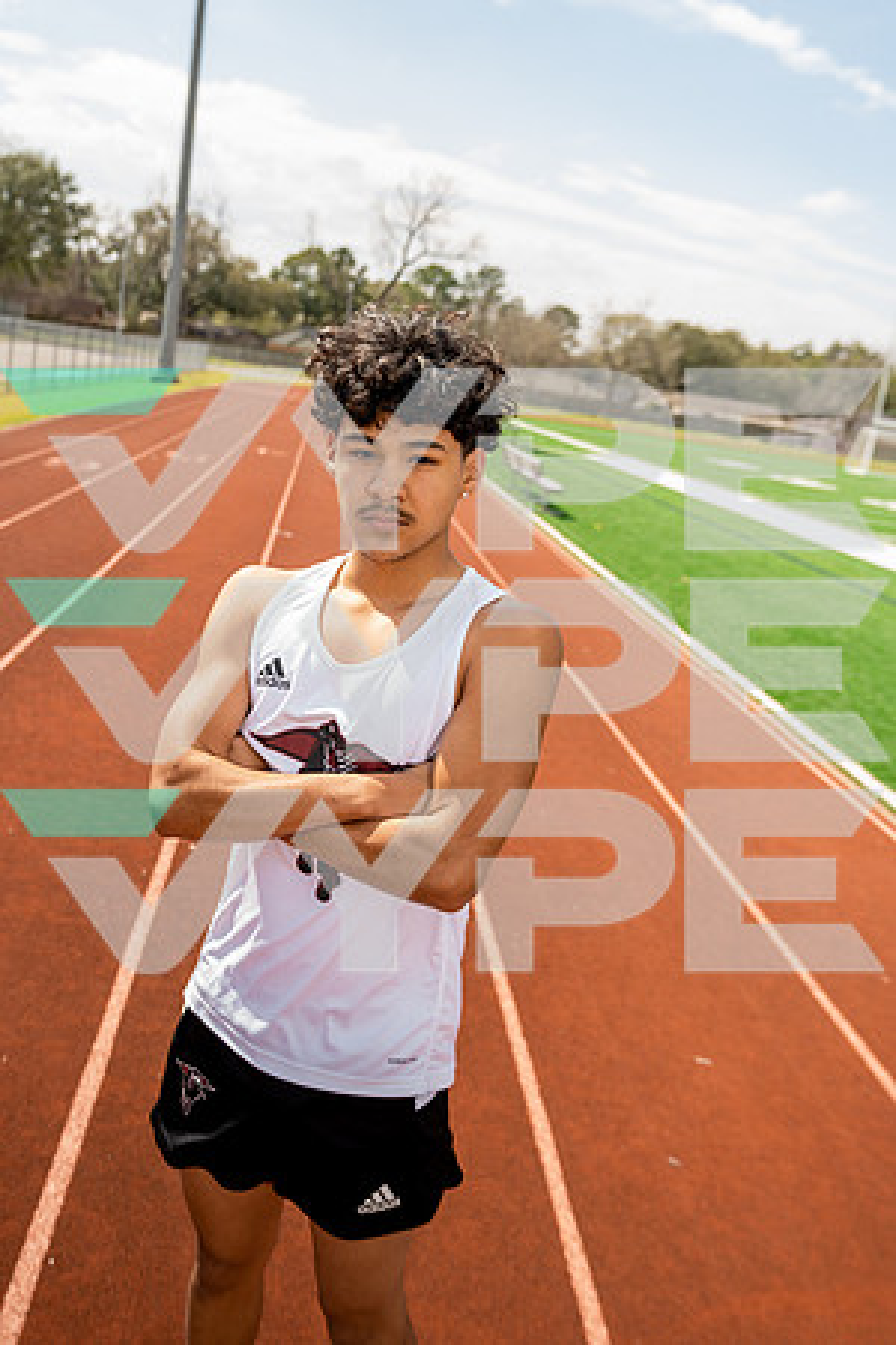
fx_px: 1344
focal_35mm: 36
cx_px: 448
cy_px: 672
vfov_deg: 53.1
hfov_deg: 36.9
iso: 100
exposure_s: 1/250
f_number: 5
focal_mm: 36
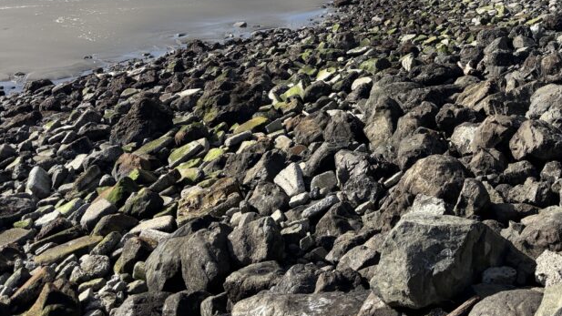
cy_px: 23
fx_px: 700
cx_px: 378
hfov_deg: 43.1
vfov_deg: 24.6
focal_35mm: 47
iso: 50
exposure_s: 1/3205
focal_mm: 5.96
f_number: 1.6
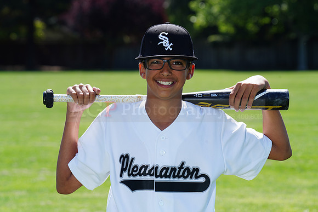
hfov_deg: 11.3
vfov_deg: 7.5
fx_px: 1608
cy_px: 106
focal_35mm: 182
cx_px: 159
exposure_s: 1/250
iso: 200
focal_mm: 182
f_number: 9
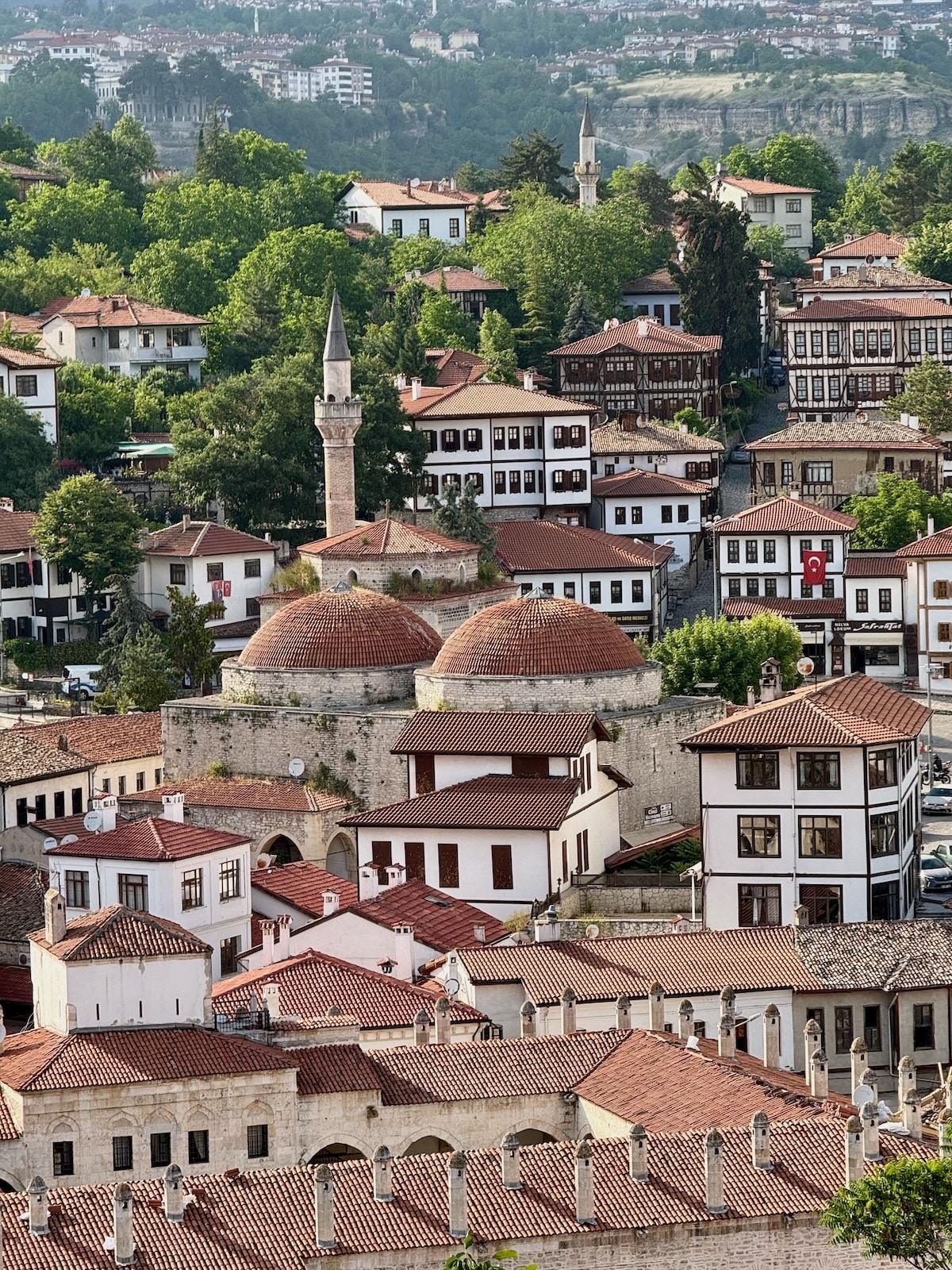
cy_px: 635
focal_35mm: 120
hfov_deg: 12.3
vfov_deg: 16.4
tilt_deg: -3.9
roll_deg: +1.1
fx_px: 4400
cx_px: 476
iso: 50
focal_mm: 15.66
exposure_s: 1/500
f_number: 2.8
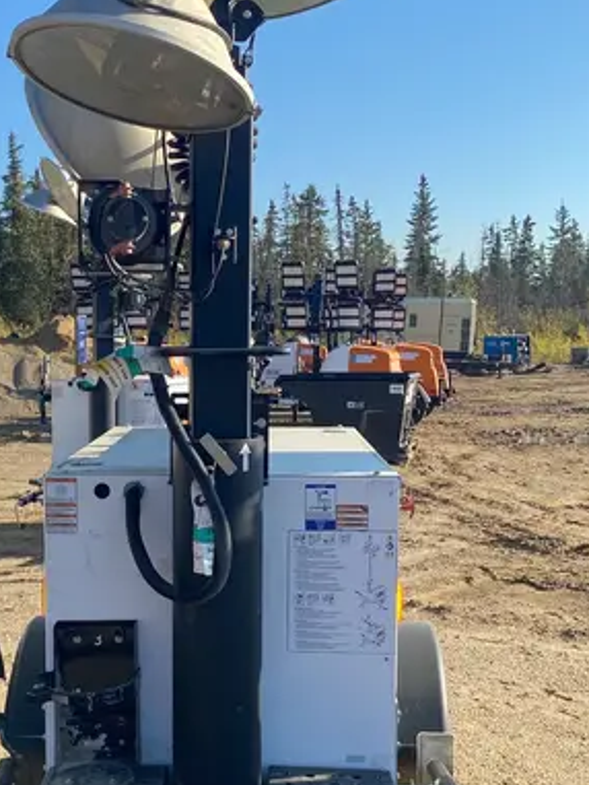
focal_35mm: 50
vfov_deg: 37.9
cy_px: 491
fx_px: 1134
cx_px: 189
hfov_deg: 28.9
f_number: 1.8
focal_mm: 4.25
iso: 32
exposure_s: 1/1585
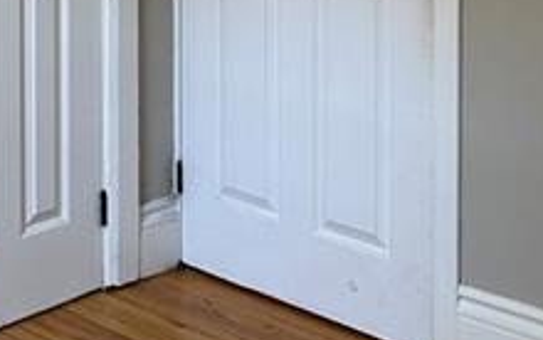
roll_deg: -0.1
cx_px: 160
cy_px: -136
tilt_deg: -5.4
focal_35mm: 96
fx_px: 1422
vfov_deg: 13.1
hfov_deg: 21.5
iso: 125
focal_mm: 5.7
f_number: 1.5
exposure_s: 1/107
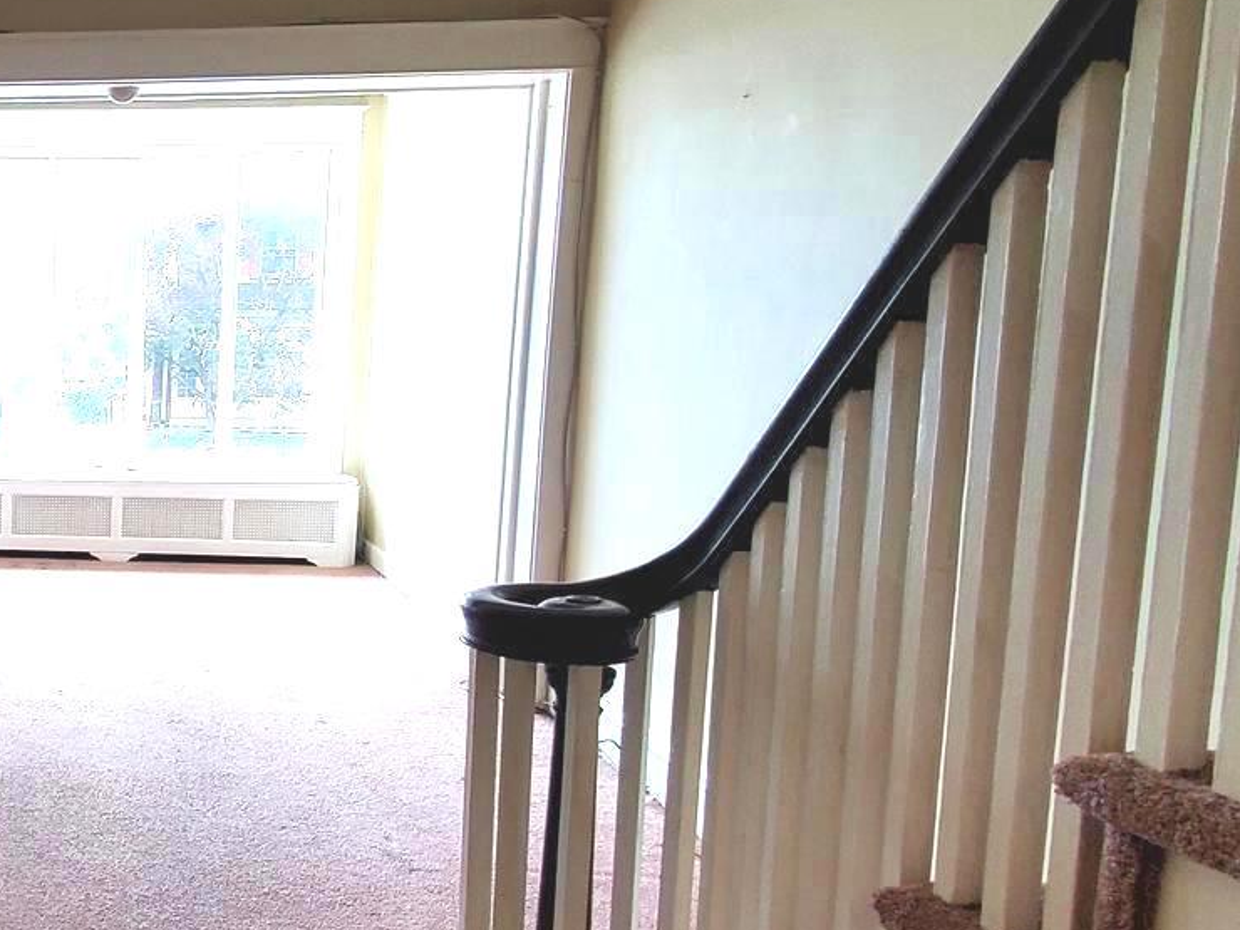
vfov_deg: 39.6
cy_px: 511
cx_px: -99
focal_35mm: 36
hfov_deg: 41.7
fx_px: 1290
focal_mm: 1.8
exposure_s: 1/60
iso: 100
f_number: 2.2
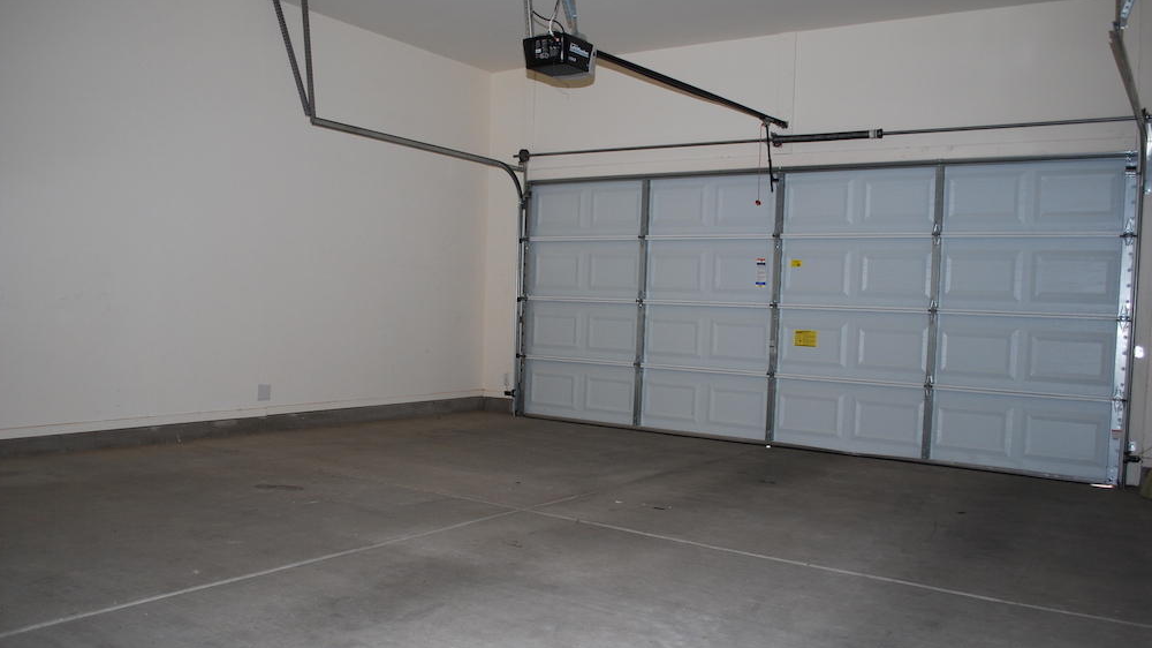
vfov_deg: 40.1
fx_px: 886
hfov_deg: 66.1
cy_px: 363
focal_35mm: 29
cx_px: 581
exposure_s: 1/60
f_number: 3.5
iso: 200
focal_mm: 18
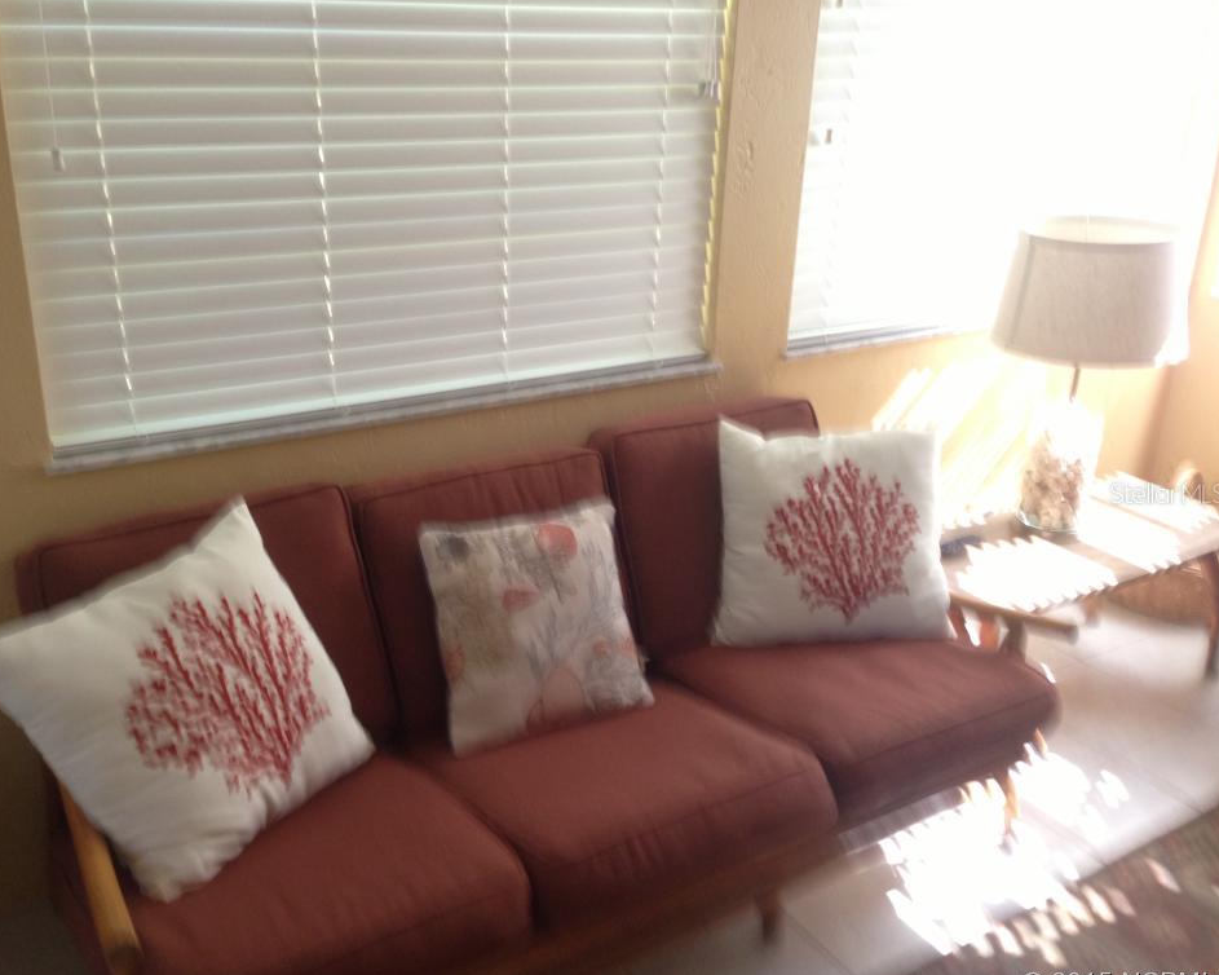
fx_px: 1262
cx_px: 570
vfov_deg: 42.2
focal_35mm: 35
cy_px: 493
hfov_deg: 51.5
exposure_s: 1/20
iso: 100
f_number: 2.4
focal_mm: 4.13
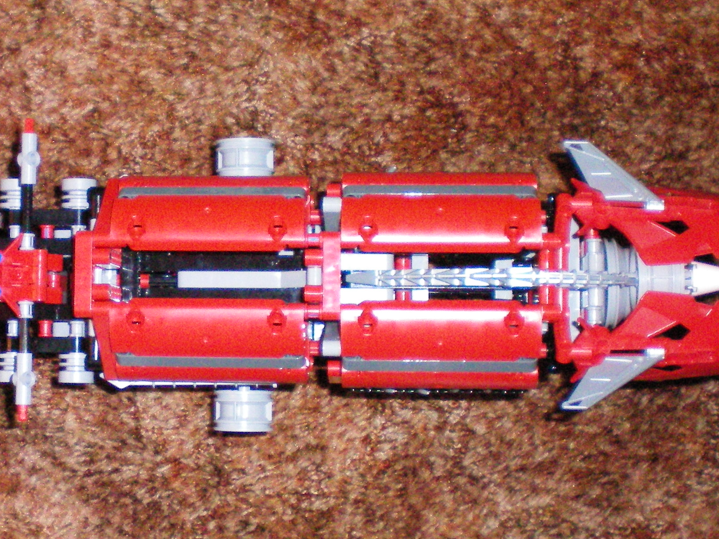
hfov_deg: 25.6
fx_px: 1558
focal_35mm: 75
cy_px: 240
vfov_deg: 19.6
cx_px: 163
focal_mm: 6.3
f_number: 3.1
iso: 400
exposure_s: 1/60
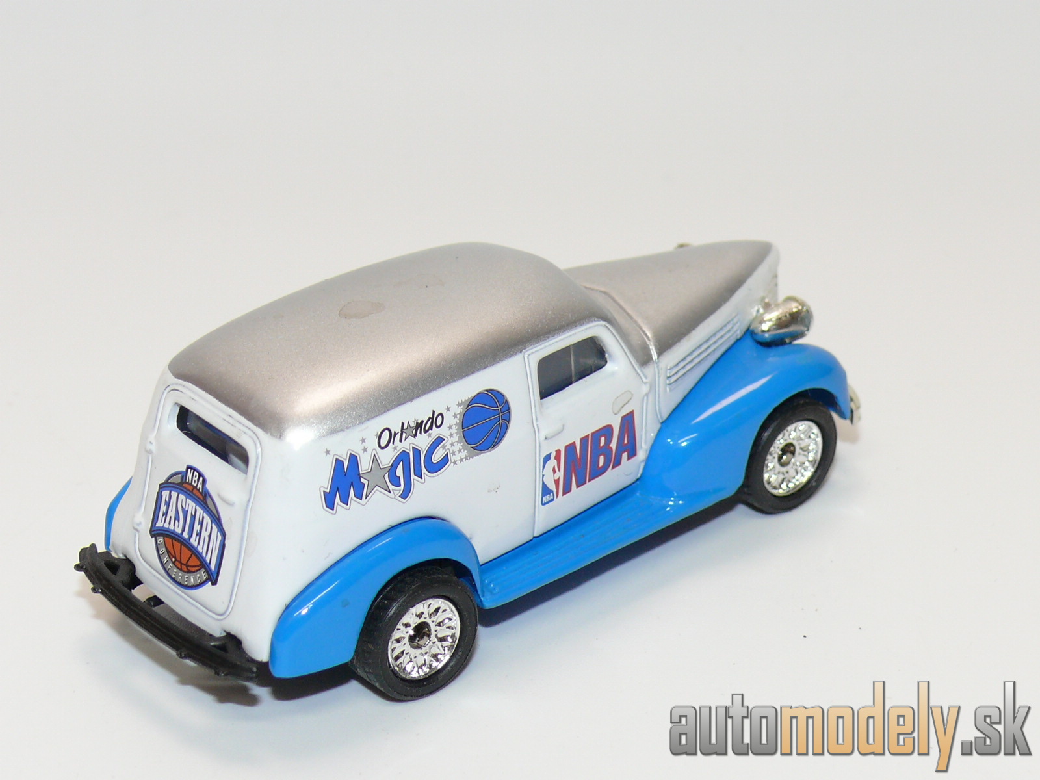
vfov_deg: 14.5
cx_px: 520
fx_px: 3064
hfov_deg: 19.3
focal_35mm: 102
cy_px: 390
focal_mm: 13.4
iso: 100
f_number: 4
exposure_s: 1/30
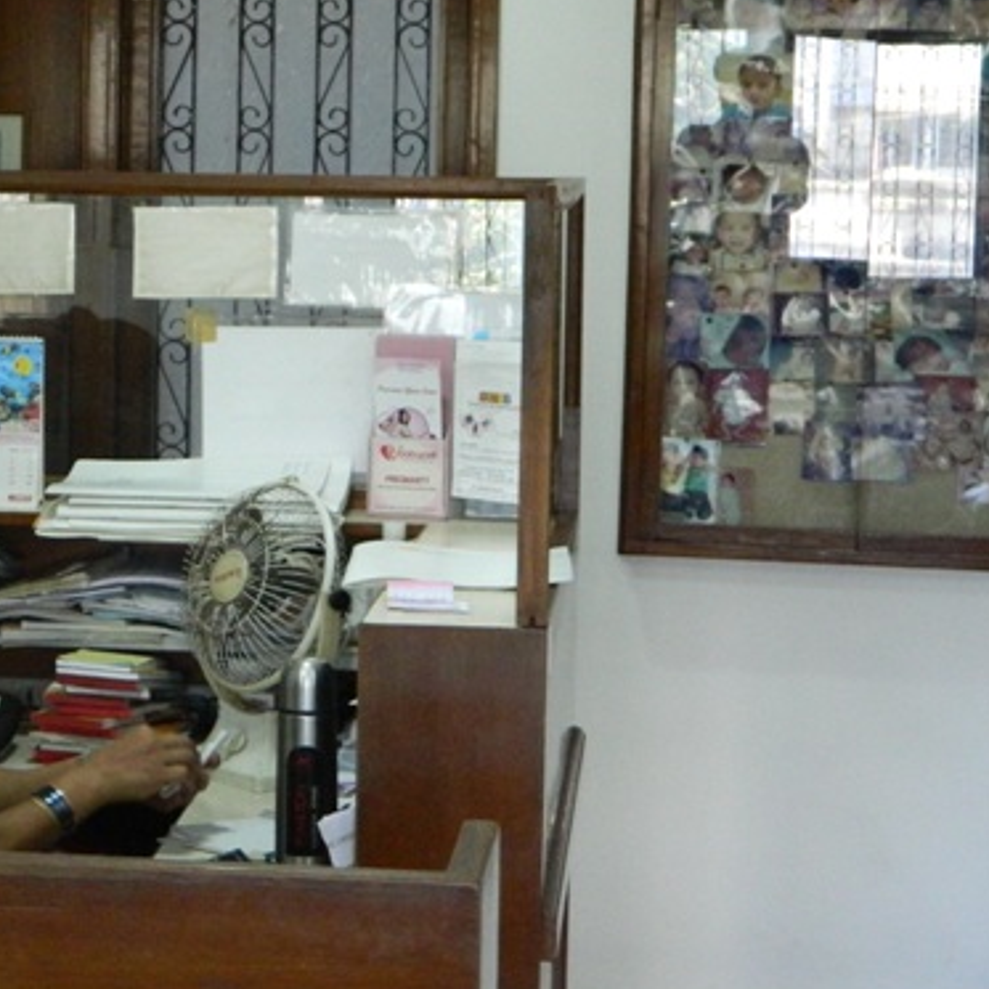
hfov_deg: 15.9
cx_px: 114
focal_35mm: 108
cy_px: 456
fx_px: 3491
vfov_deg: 16.1
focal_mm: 10.2
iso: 400
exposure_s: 1/15
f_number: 3.8
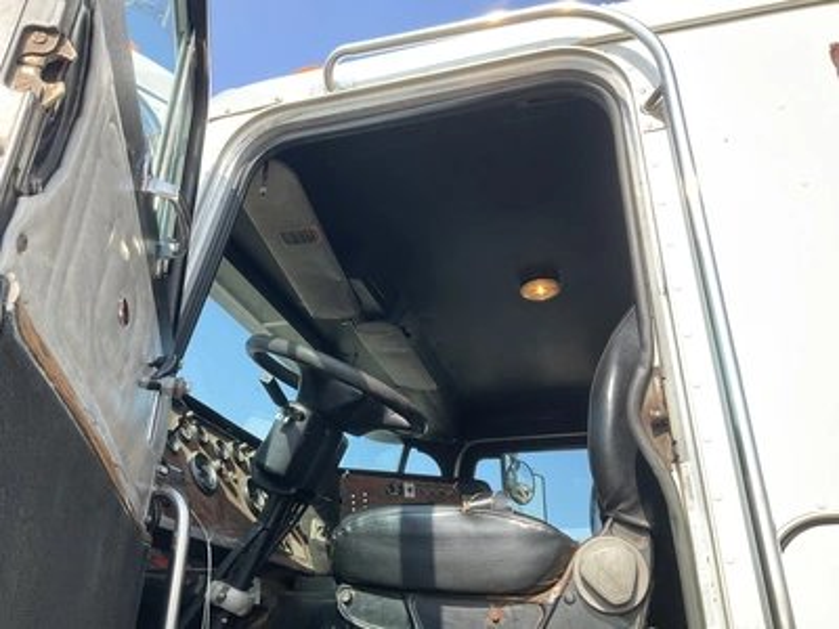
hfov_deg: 61.7
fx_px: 703
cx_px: 420
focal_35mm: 29
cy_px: 314
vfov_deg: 48.2
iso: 25
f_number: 1.8
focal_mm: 3
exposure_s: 1/586
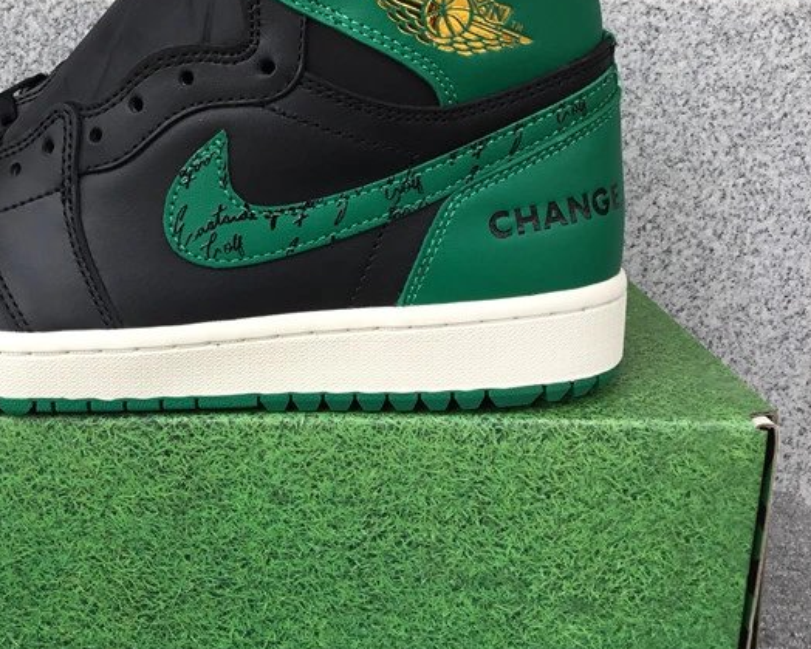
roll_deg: +0.3
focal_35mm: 52
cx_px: 189
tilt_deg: -15.2
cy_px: 278
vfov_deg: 29.1
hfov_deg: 35.1
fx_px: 1248
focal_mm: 3.3
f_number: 2.4
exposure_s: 1/100
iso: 25
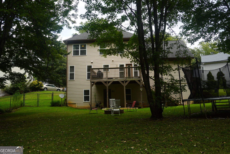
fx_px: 201
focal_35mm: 32
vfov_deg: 41.8
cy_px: 77
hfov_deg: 59.5
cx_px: 115
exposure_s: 1/100
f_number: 6.3
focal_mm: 21
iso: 100
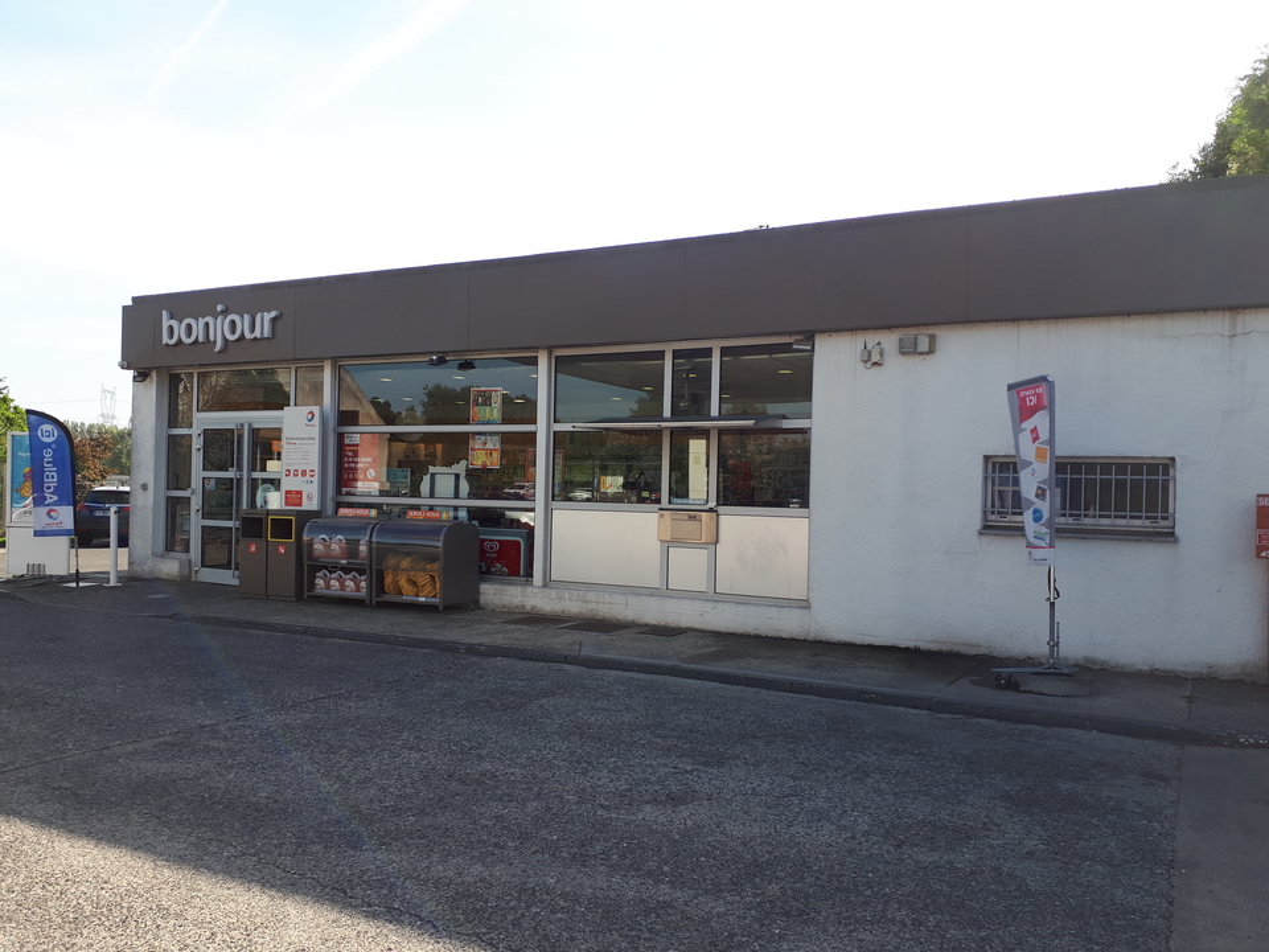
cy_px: 476
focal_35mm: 27
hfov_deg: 65.3
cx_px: 634
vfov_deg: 51.4
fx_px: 990
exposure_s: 1/658
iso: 40
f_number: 1.9
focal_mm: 3.6
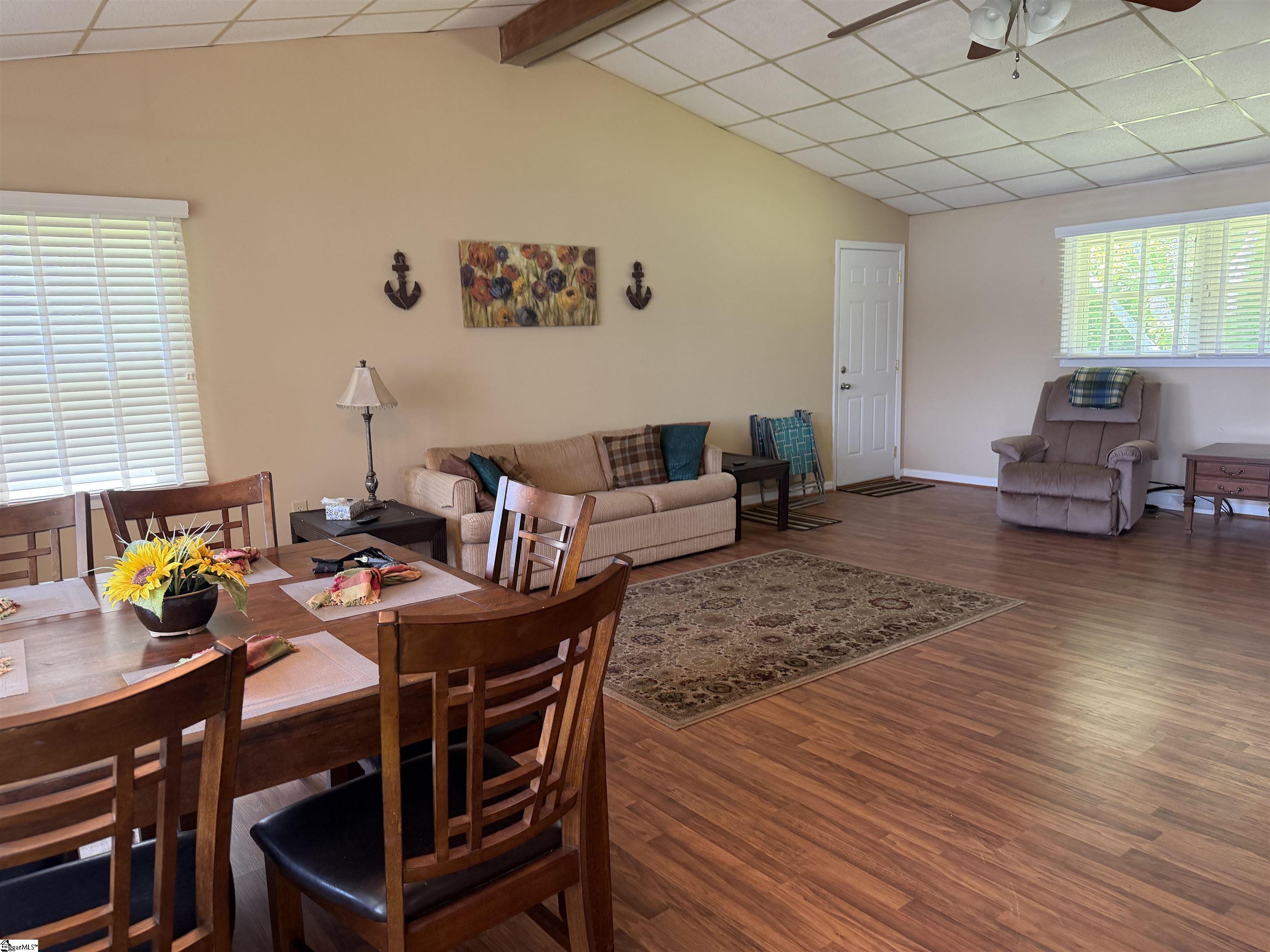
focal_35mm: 24
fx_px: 881
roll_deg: +1.1
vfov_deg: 56.8
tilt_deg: -8.9
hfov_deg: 71.6
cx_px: 635
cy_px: 476
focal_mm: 6.76
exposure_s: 1/60
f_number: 1.78
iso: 200
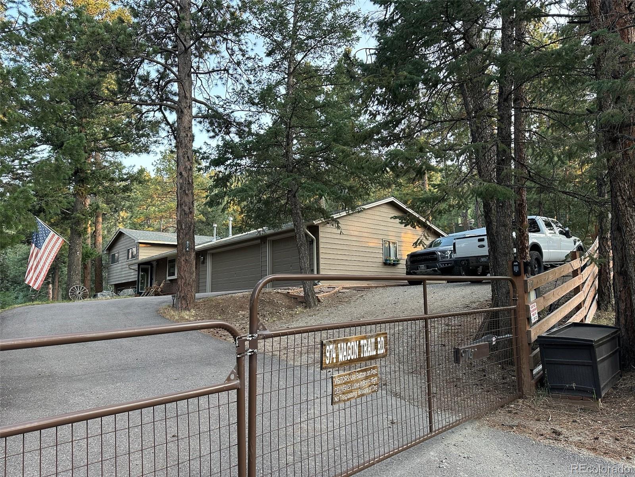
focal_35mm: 24
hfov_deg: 71.6
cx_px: 318
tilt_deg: +8.9
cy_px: 238
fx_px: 440
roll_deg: +1.1
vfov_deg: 56.8
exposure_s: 1/121
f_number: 1.78
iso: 125
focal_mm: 6.86
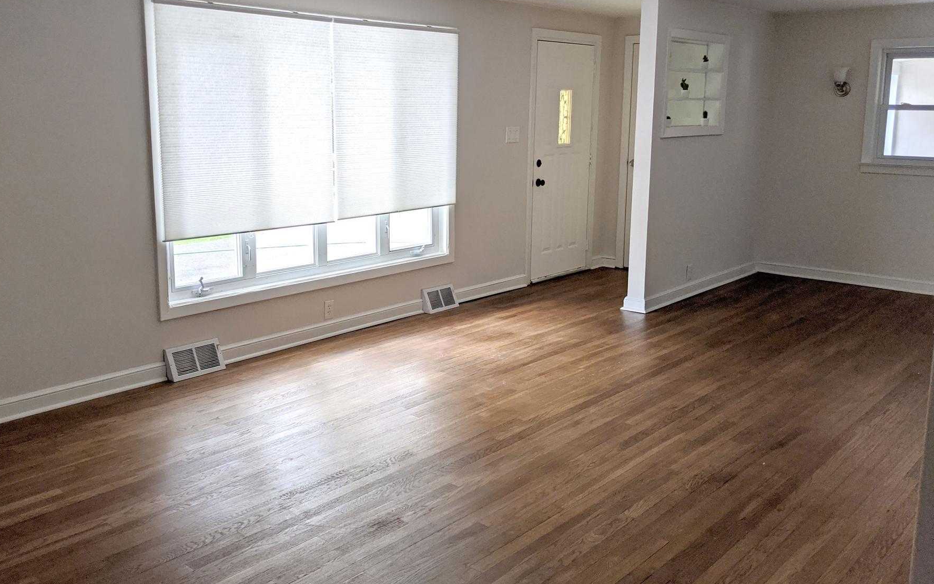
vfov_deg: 38.3
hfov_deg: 57.9
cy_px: 256
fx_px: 840
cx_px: 405
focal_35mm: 33
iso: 77
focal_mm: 4.44
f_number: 1.8
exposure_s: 1/99.9
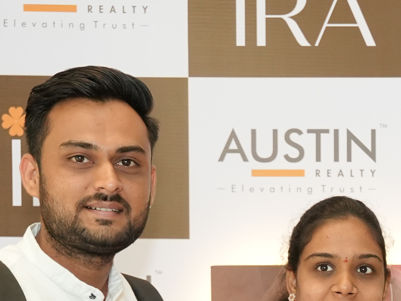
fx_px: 1935
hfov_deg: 11.2
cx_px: 657
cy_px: 544
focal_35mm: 167
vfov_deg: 8.5
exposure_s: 1/200
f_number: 4.5
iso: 1250
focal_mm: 34
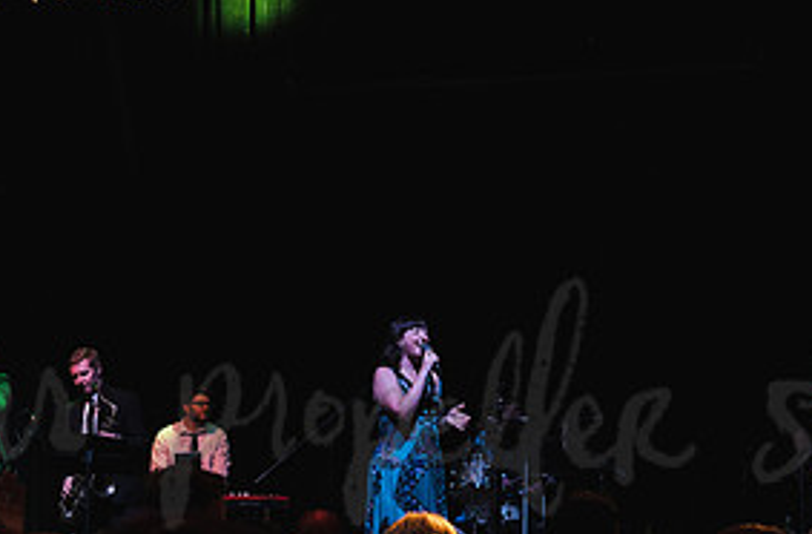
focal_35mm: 62
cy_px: 383
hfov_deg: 32.5
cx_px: 377
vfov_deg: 21.6
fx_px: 1392
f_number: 2.8
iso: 640
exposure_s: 1/200
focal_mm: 28
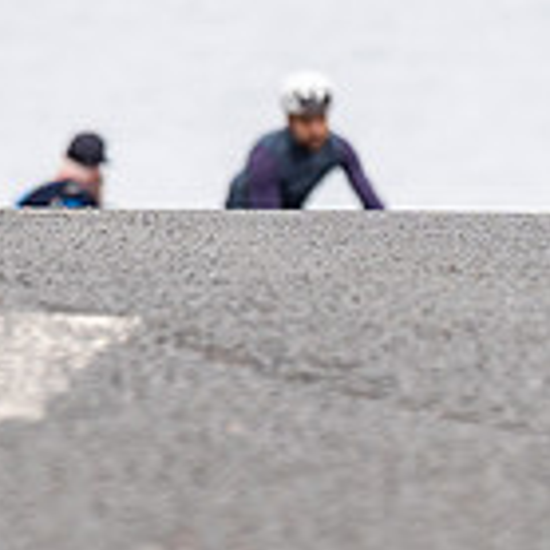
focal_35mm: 702
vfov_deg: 2.5
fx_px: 12619
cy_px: -563
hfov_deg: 2.5
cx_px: -47
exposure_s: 1/1000
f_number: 3.5
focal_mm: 128
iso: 320
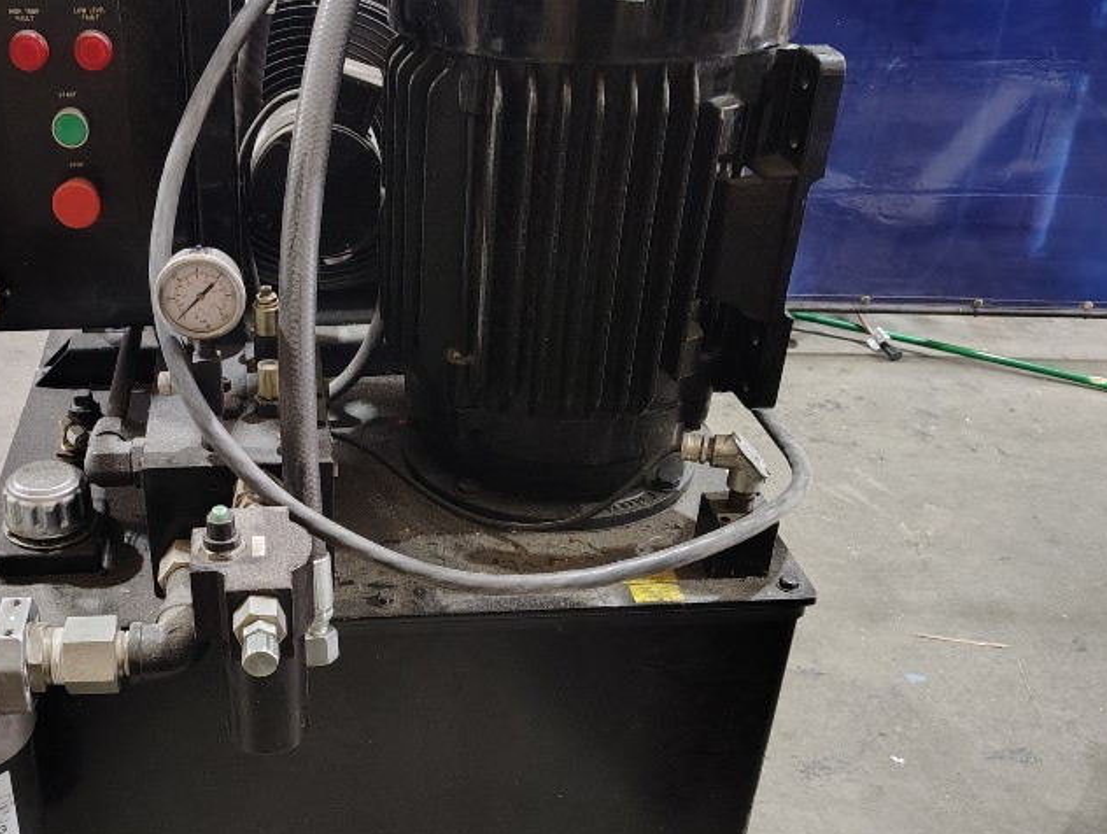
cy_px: 477
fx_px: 1217
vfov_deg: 37.7
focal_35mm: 38
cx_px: 322
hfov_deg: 47.6
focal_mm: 5.56
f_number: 1.8
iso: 4784
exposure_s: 1/24
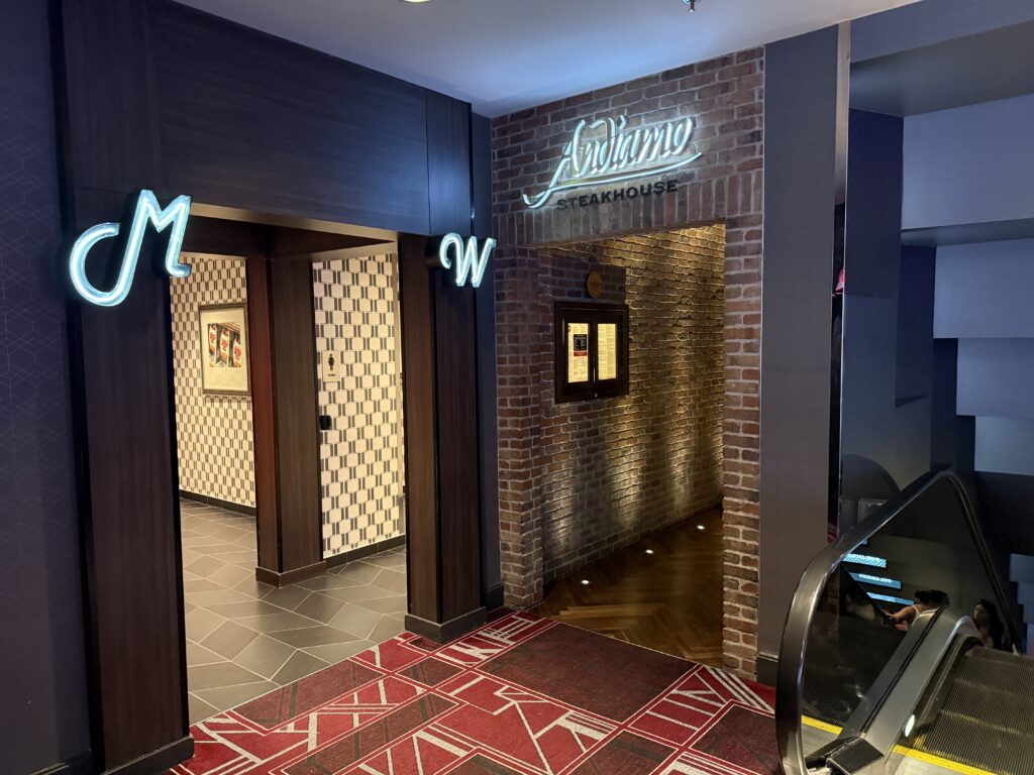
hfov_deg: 71.6
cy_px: 388
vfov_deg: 56.8
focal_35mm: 24
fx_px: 717
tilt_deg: -3.7
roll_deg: +0.5
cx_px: 517
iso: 800
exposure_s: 1/40
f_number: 1.78
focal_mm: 6.76
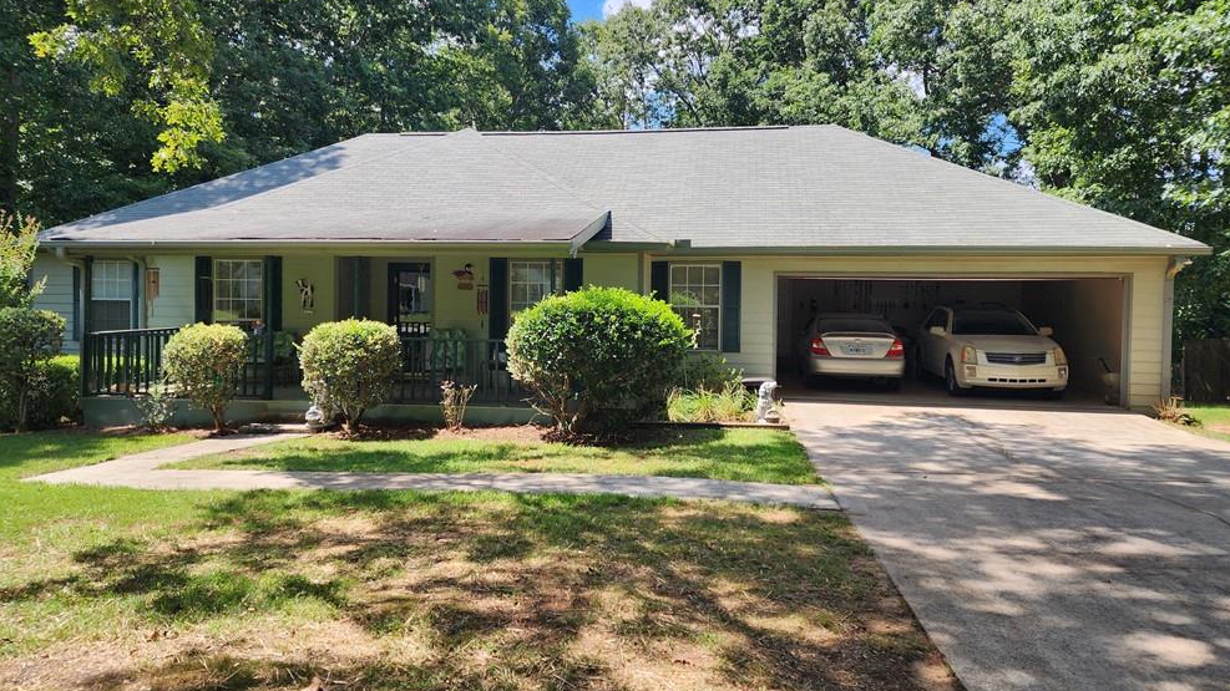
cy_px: 300
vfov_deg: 44.3
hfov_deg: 71.9
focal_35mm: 26
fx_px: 848
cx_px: 607
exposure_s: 1/462
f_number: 1.8
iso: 12
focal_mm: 6.4
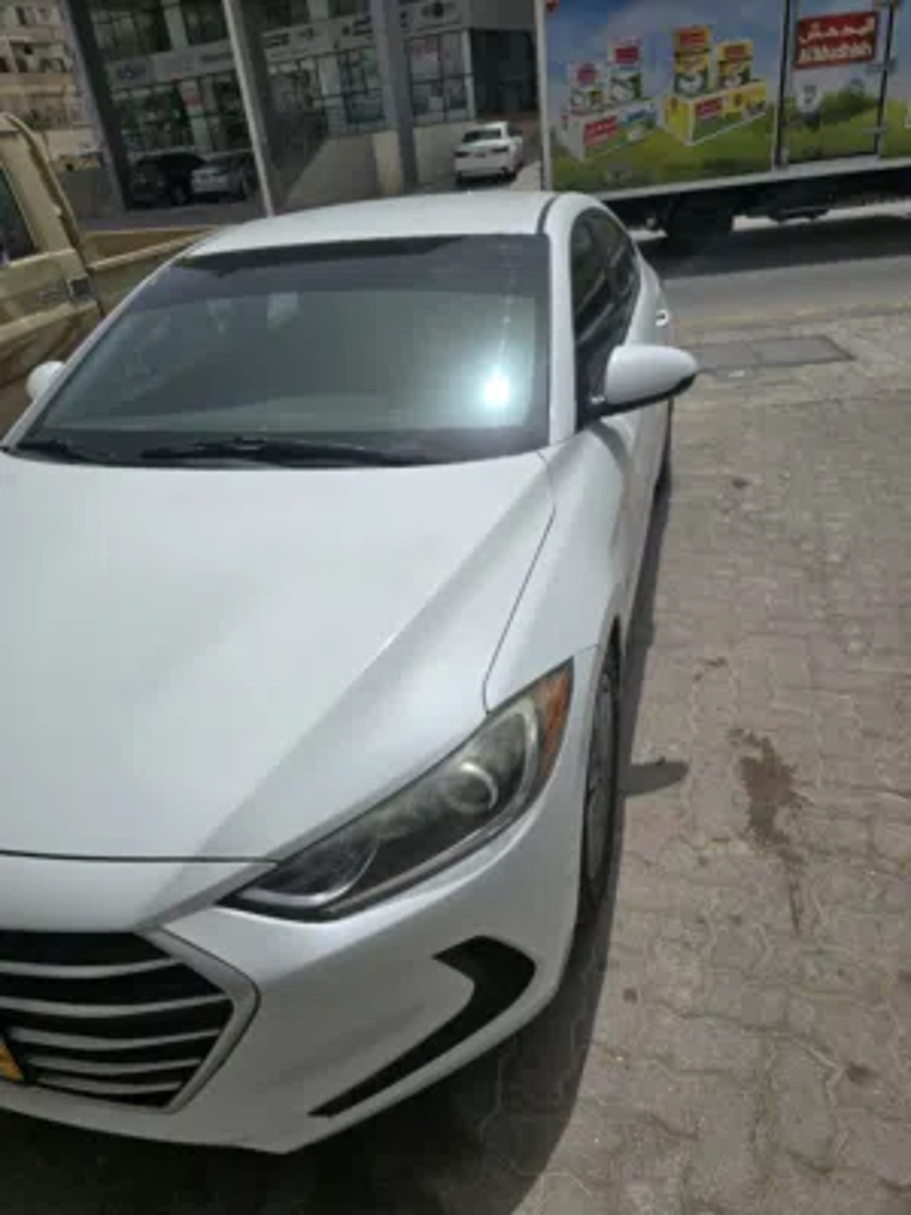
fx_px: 807
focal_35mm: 23
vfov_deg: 73.9
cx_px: 456
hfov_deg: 58.9
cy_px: 608
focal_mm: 6.3
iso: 12
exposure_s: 1/1962
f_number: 1.7
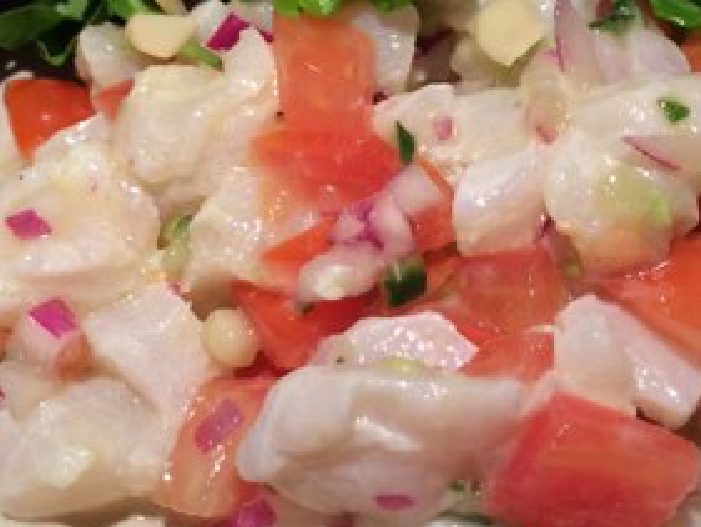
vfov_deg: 22.5
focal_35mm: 64
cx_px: 467
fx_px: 1297
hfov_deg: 30.0
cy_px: 82
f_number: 2.2
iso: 125
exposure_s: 1/33
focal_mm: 4.12
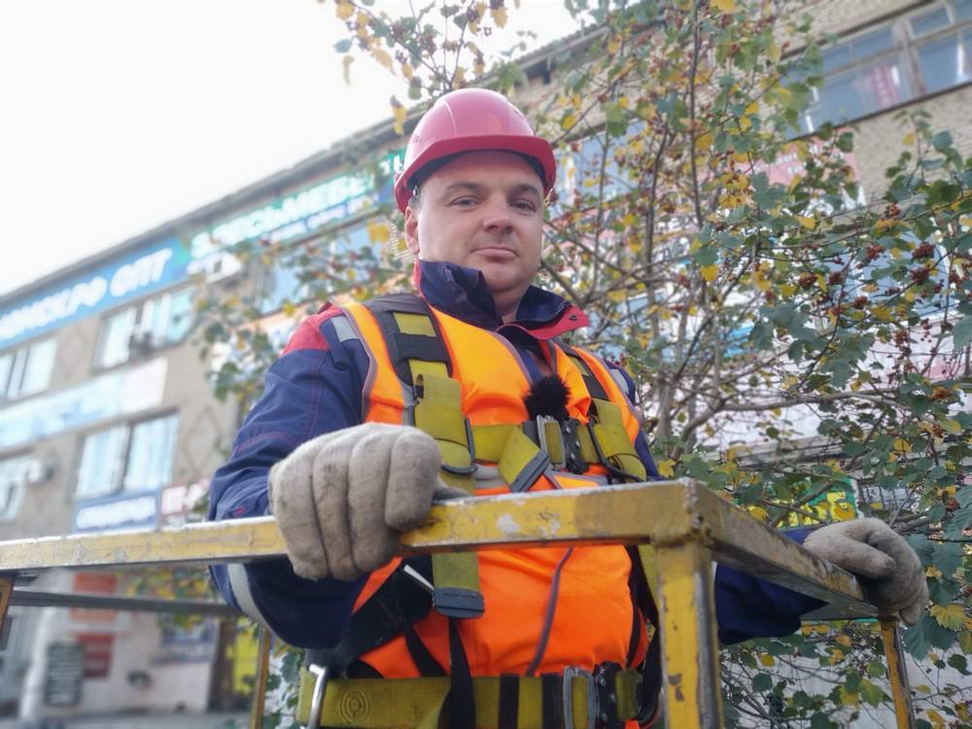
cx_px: 486
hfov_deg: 67.3
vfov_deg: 53.1
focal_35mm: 26
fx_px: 730
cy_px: 364
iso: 100
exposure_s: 1/33
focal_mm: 3.82
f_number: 2.2
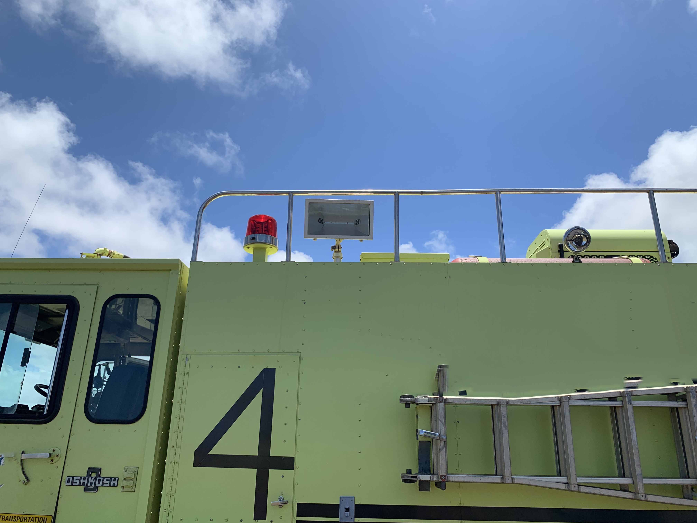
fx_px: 524
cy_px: 262
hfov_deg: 67.3
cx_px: 348
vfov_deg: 53.1
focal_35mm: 26
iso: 25
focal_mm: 4.25
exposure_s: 1/2681
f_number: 1.8
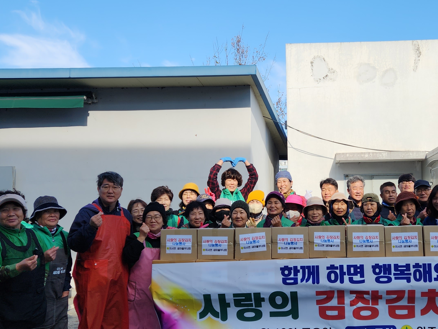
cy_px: 180
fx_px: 544
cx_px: 317
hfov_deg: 42.8
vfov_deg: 33.6
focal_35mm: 43
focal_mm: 5.4
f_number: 1.8
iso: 20
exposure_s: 1/1170
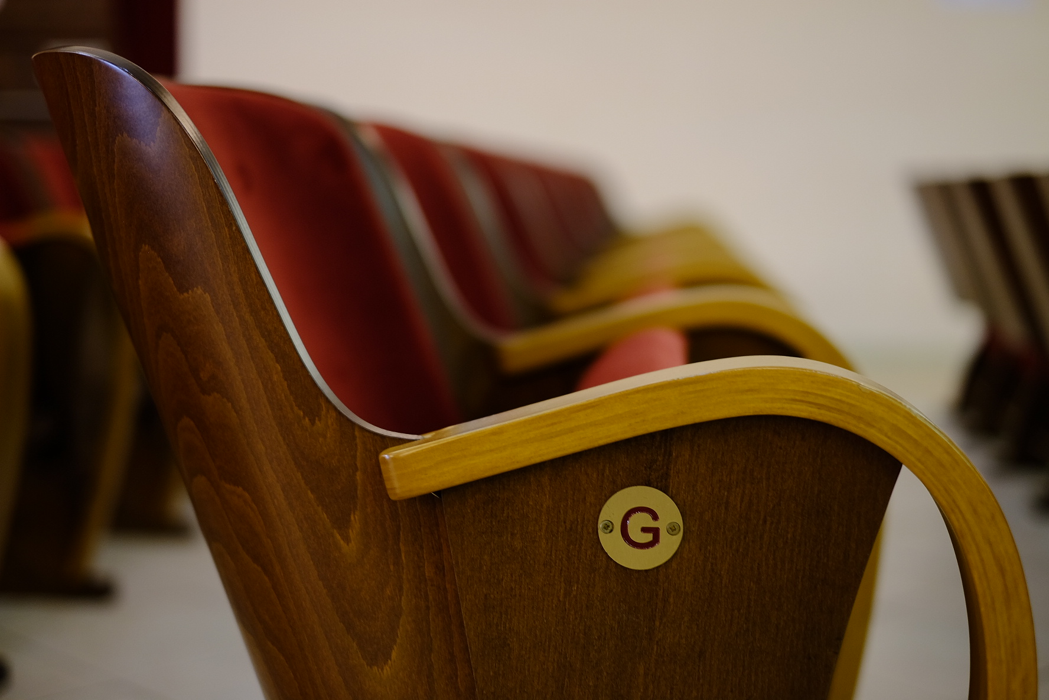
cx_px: 524
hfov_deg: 37.5
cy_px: 350
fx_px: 1544
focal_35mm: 53
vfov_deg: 25.5
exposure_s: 1/30
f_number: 1.4
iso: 400
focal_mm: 35
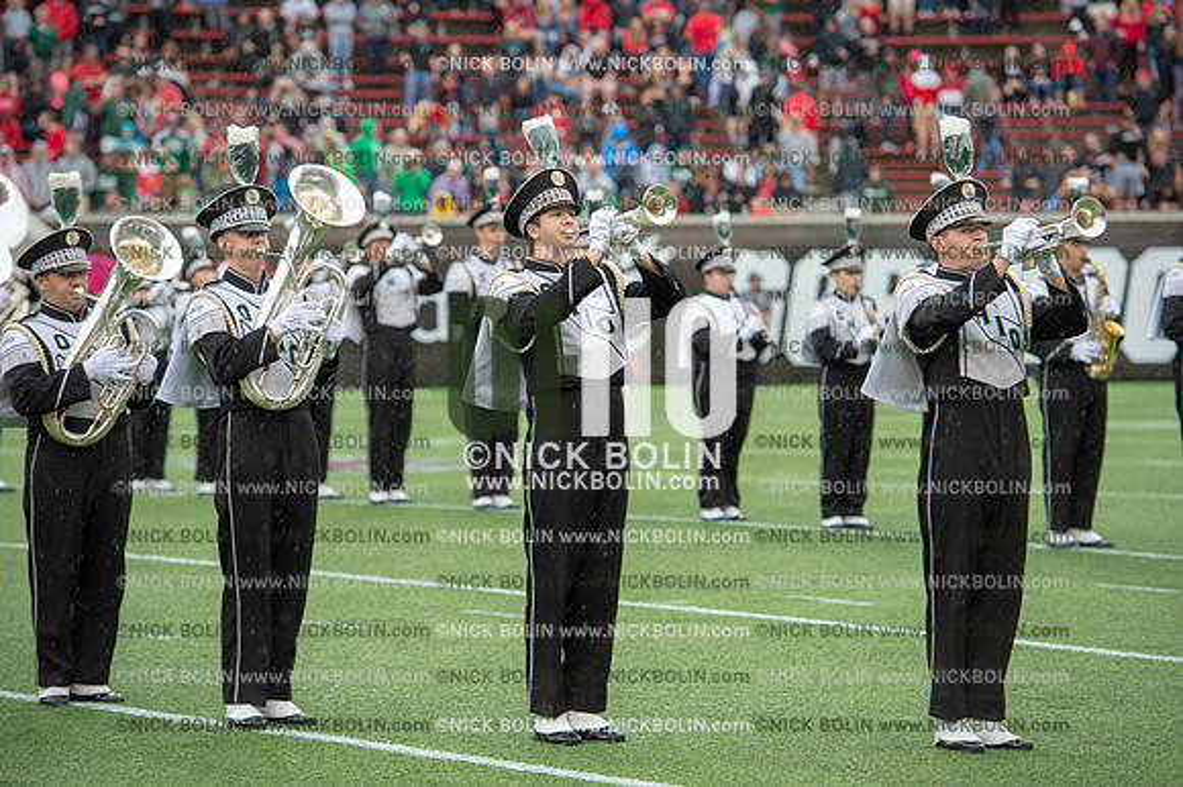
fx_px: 5255
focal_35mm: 160
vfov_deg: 8.6
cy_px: 394
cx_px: 592
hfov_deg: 12.8
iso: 400
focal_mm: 160
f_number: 4
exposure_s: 1/500
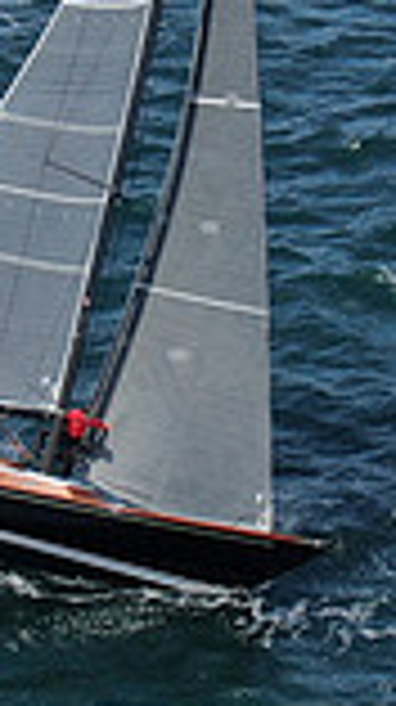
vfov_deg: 11.2
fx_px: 3613
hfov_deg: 6.3
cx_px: 207
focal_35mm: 193
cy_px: 214
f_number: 3.8
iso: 100
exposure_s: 1/640
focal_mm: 8.6
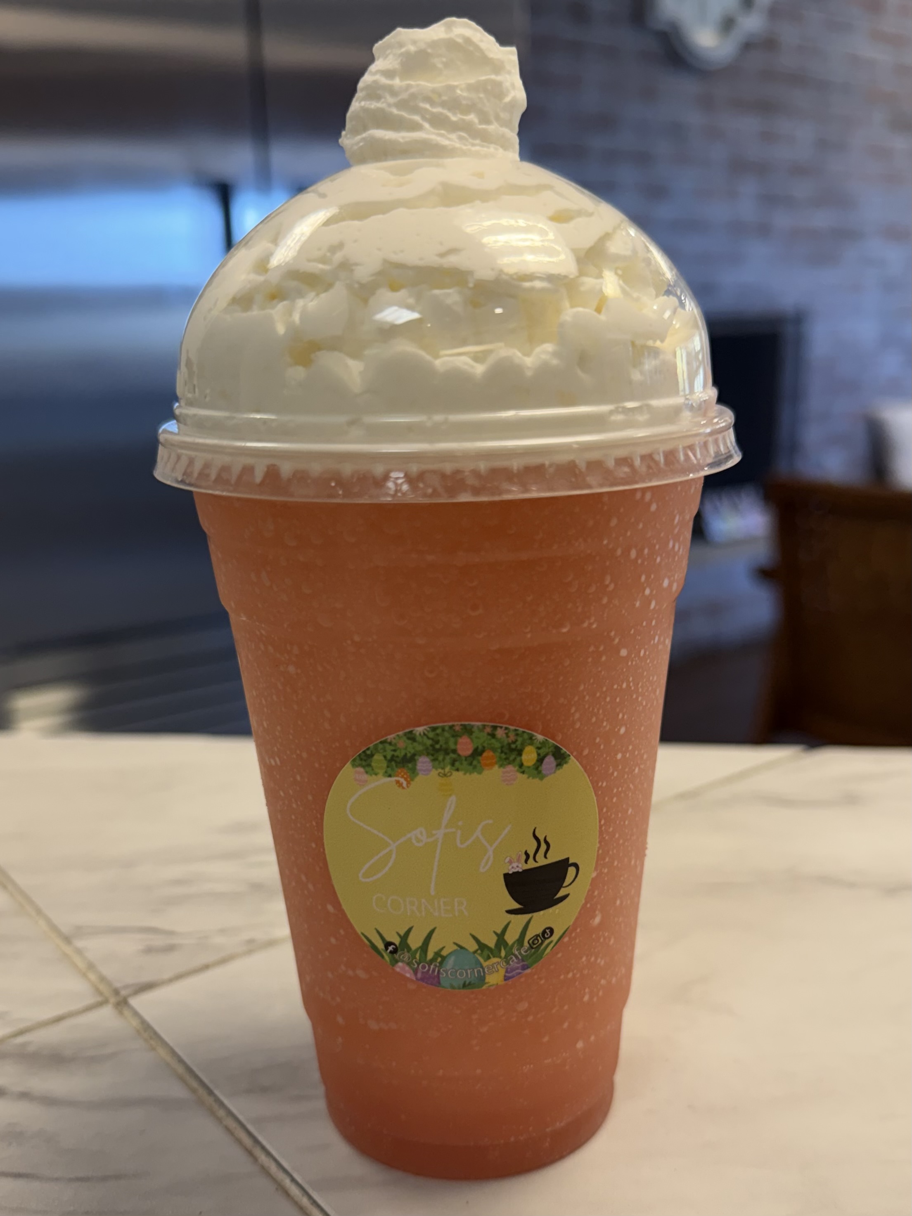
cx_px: 456
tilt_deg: -18.2
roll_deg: +0.7
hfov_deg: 56.8
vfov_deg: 71.6
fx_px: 843
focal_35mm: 24
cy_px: 608
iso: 125
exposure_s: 1/120
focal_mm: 6.76
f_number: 1.78
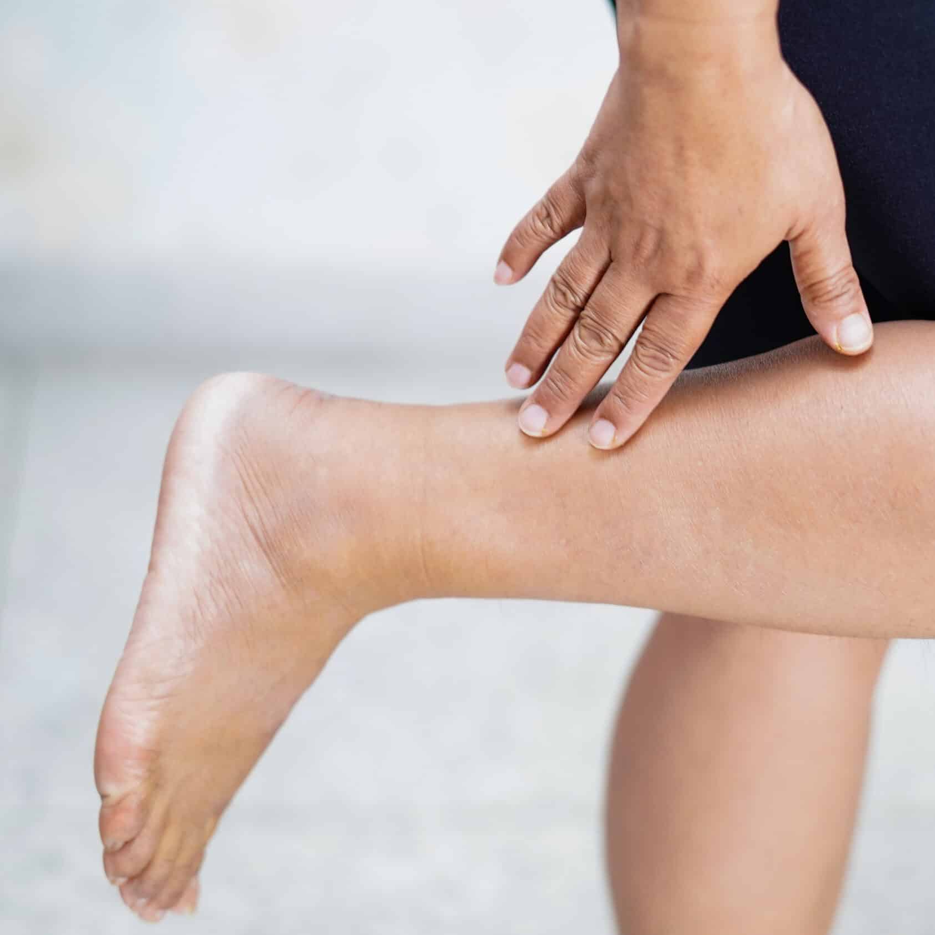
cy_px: 465
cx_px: 667
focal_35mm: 97
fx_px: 2964
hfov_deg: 17.8
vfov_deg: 17.9
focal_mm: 50
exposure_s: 1/80
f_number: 1.4
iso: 400
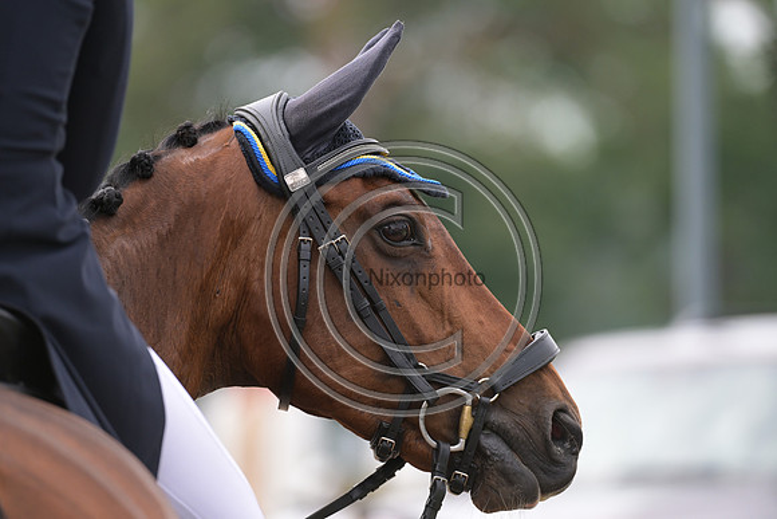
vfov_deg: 3.8
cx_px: 388
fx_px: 7771
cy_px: 260
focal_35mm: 360
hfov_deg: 5.7
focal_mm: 360
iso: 1000
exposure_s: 1/1250
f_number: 5
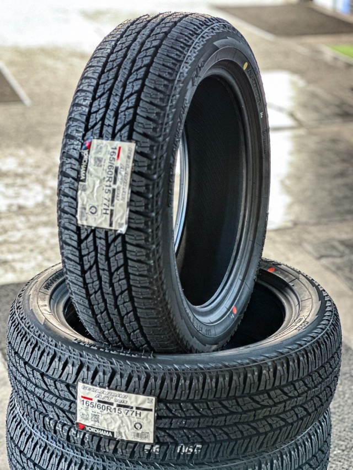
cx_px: 176
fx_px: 1047
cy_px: 235
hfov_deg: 19.1
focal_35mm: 77
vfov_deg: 25.3
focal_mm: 9
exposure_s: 1/35
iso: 400
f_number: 2.8
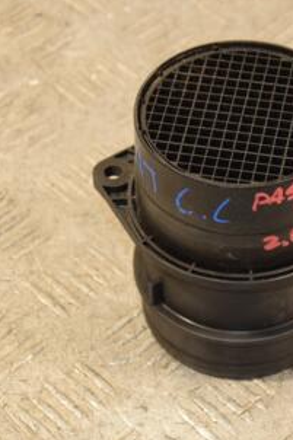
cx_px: 270
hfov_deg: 9.2
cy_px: 188
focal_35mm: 149
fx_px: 1821
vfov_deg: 13.8
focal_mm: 50
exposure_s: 1/100
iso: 800
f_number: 5
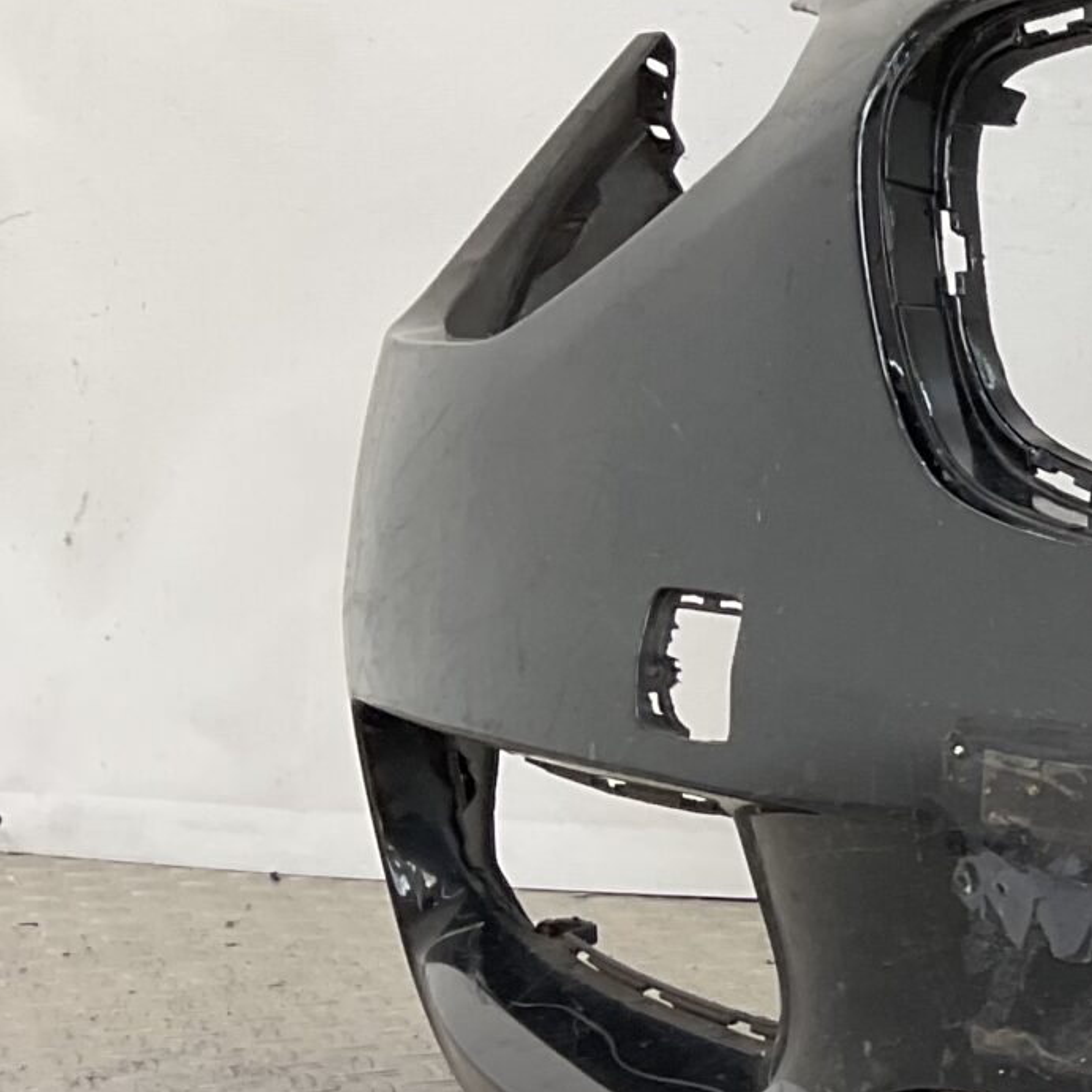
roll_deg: -3.7
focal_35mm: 95
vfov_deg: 18.1
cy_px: 896
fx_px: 3391
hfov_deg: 15.9
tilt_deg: -10.9
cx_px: 1896
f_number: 1.8
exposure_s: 1/113
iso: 16
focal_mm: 3
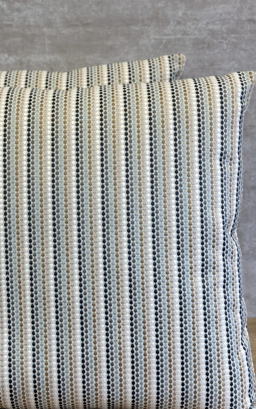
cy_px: 227
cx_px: 62
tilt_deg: -17.2
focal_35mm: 68
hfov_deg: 19.0
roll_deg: +0.5
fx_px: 759
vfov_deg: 30.2
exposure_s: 1/198
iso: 80
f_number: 1.78
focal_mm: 6.86
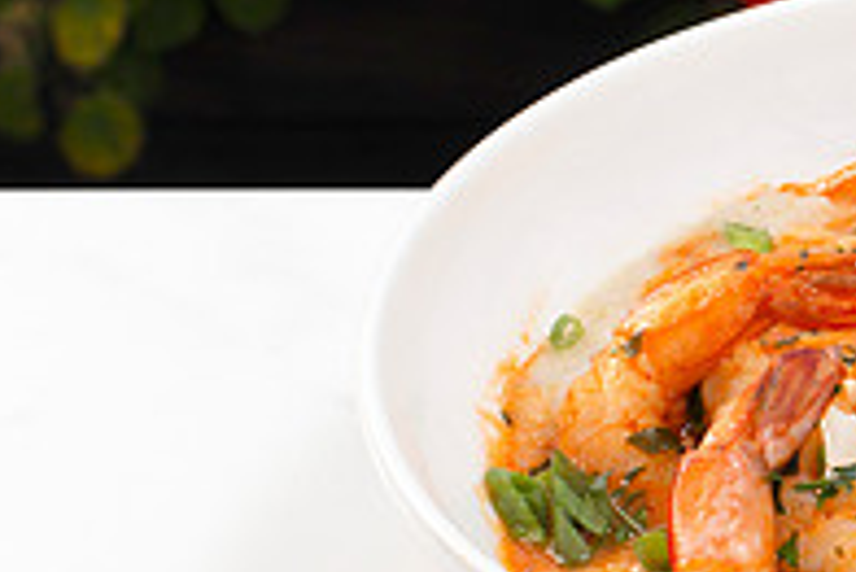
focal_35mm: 153
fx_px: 3641
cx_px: 1140
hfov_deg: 12.9
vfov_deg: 9.0
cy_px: 386
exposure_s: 1/200
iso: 200
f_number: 11
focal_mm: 50
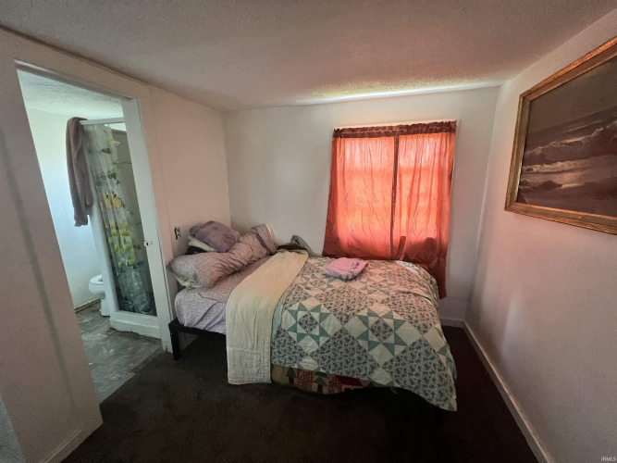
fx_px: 232
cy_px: 232
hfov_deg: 106.2
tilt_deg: -14.0
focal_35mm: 13
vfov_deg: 89.9
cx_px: 308
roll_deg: +0.6
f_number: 1.8
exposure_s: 1/52
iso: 400
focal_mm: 1.57
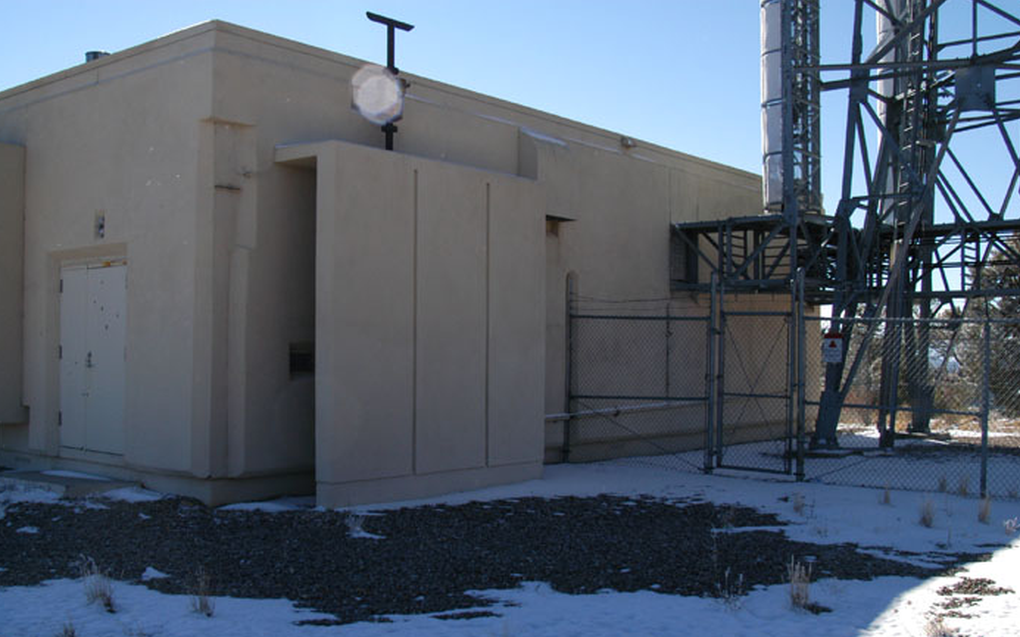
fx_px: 1028
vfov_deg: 34.4
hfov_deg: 52.8
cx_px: 508
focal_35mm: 37
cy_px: 339
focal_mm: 24
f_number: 10
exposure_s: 1/350
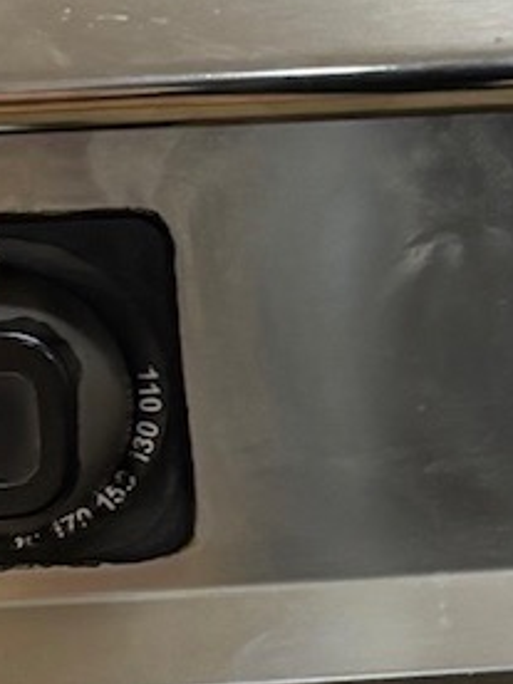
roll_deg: -1.2
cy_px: 525
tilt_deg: -37.2
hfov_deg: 7.6
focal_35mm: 193
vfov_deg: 10.2
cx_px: 761
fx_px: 3814
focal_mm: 5.96
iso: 125
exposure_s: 1/50
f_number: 1.6
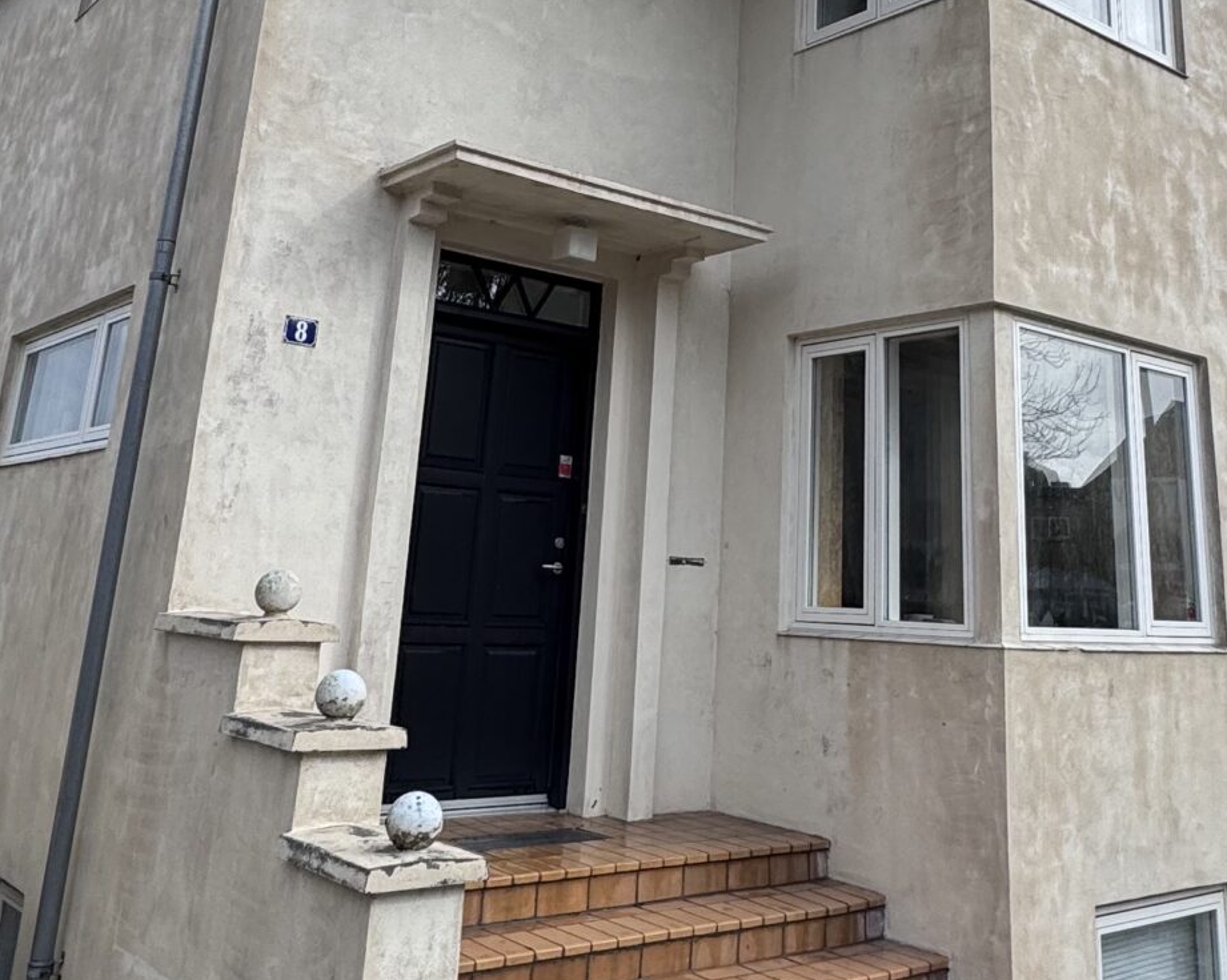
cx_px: 718
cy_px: 156
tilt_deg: +18.9
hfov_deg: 47.8
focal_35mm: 38
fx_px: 1379
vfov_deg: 37.3
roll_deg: +0.3
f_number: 2.2
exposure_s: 1/1748
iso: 50
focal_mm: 2.22
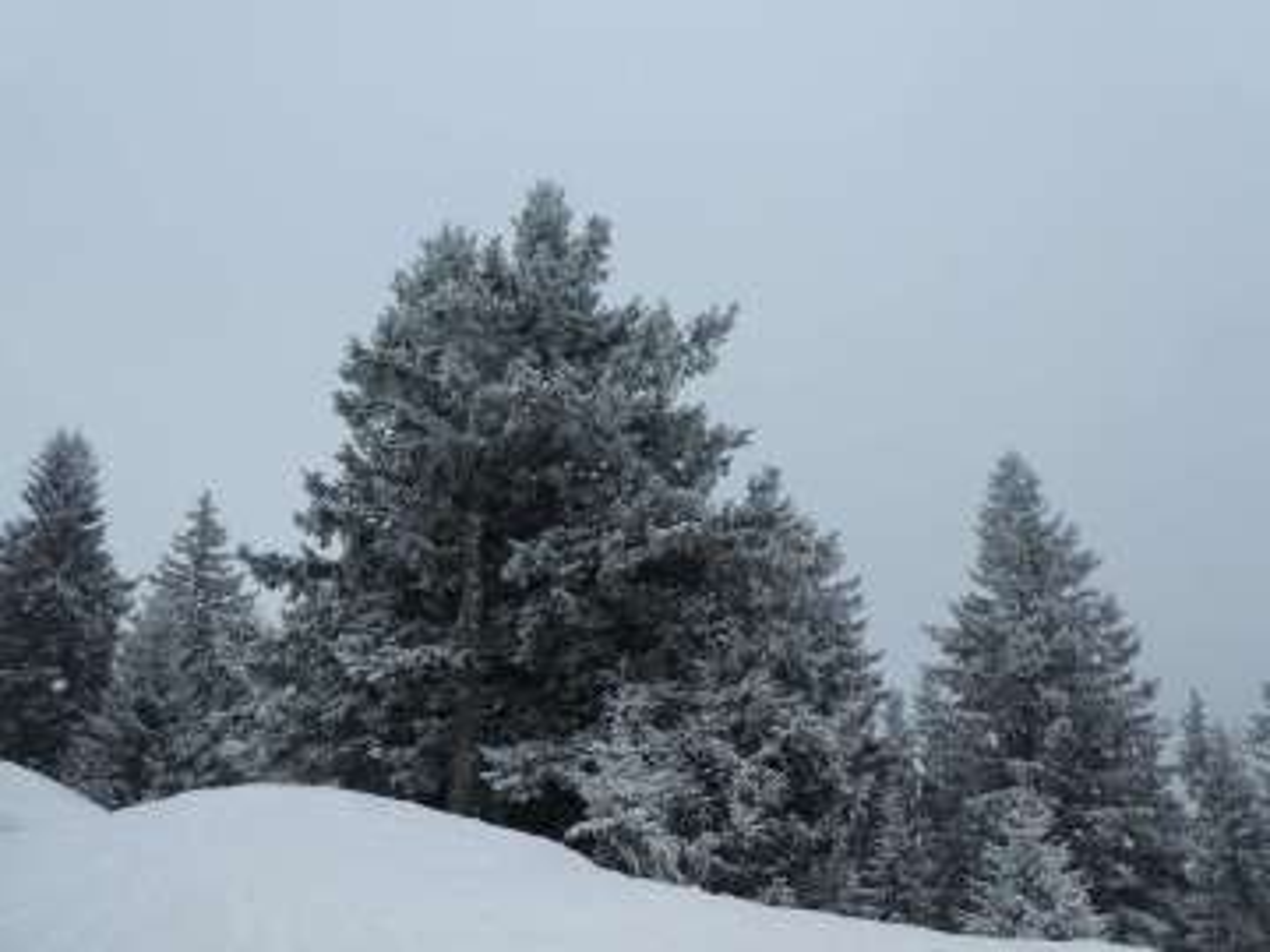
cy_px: 476
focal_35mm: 24
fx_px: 881
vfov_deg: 56.8
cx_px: 635
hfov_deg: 71.6
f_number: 3.3
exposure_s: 1/800
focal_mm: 4.3
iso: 80
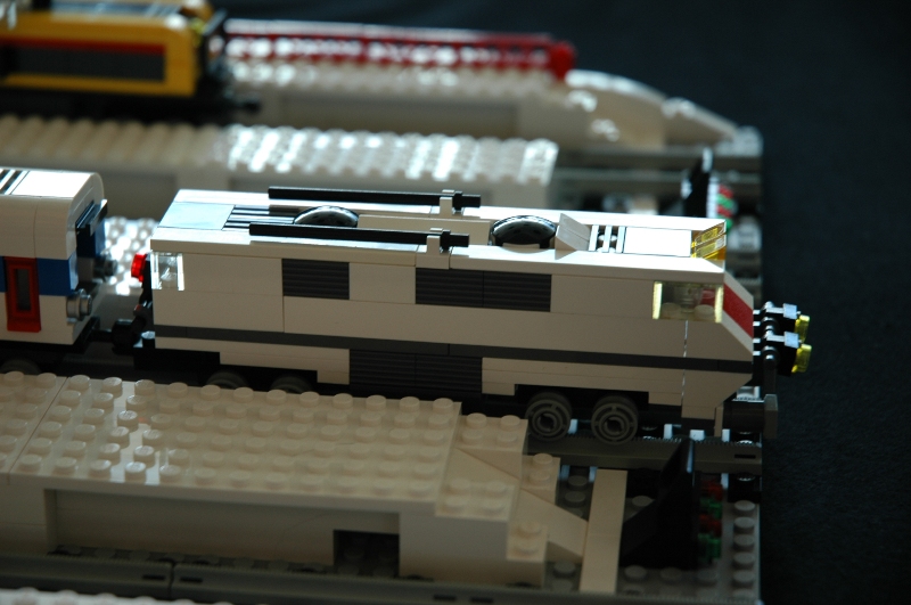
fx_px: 2653
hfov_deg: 19.5
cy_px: 302
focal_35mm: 105
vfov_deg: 13.0
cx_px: 456
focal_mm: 70
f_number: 4.5
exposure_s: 1/30
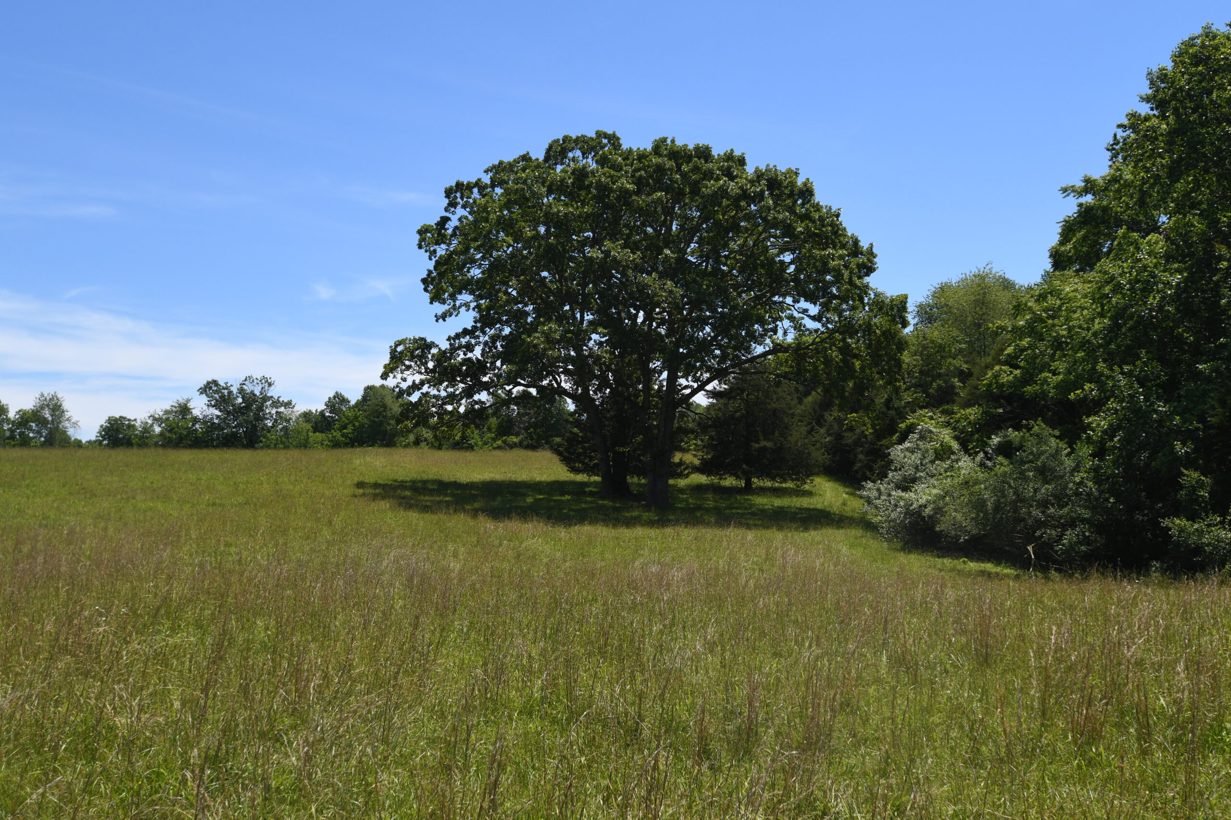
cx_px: 616
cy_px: 410
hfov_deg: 53.1
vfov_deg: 36.8
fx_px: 1231
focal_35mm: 36
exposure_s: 1/400
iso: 100
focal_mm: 24
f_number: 8
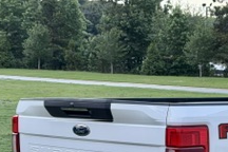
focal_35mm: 111
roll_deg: -0.1
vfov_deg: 12.1
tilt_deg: -8.5
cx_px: 210
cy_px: 186
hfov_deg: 18.1
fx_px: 703
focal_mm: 6.76
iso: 200
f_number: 1.78
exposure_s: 1/122
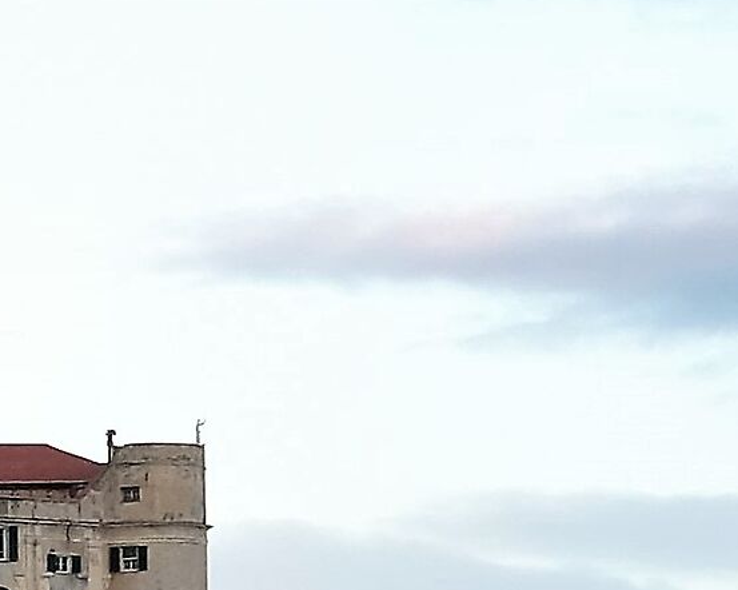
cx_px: 137
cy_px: 1059
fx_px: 4716
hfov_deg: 8.9
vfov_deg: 7.0
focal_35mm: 216
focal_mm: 35
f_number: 8
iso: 500
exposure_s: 1/52
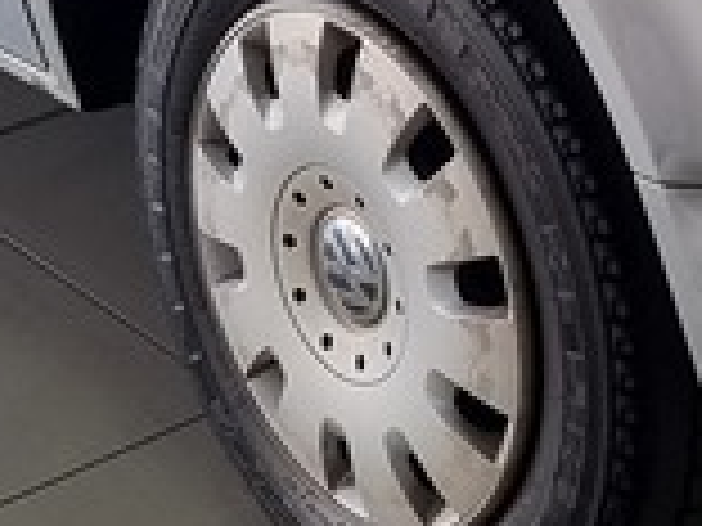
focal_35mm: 171
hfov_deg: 11.4
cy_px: -571
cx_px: 706
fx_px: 3468
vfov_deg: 8.2
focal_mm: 5.4
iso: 50
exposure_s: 1/171
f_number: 1.8
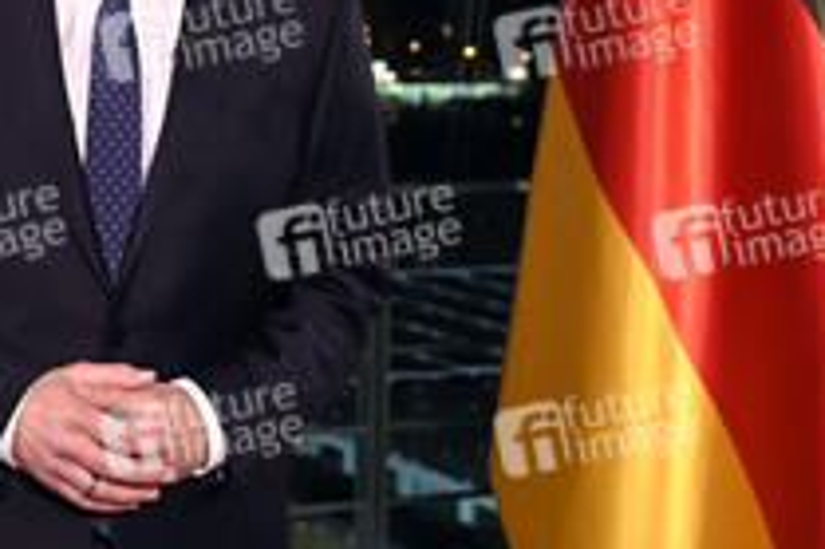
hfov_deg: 20.9
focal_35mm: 97
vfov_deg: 14.0
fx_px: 2221
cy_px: 134
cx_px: 255
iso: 8000
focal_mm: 45
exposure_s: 1/160
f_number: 5
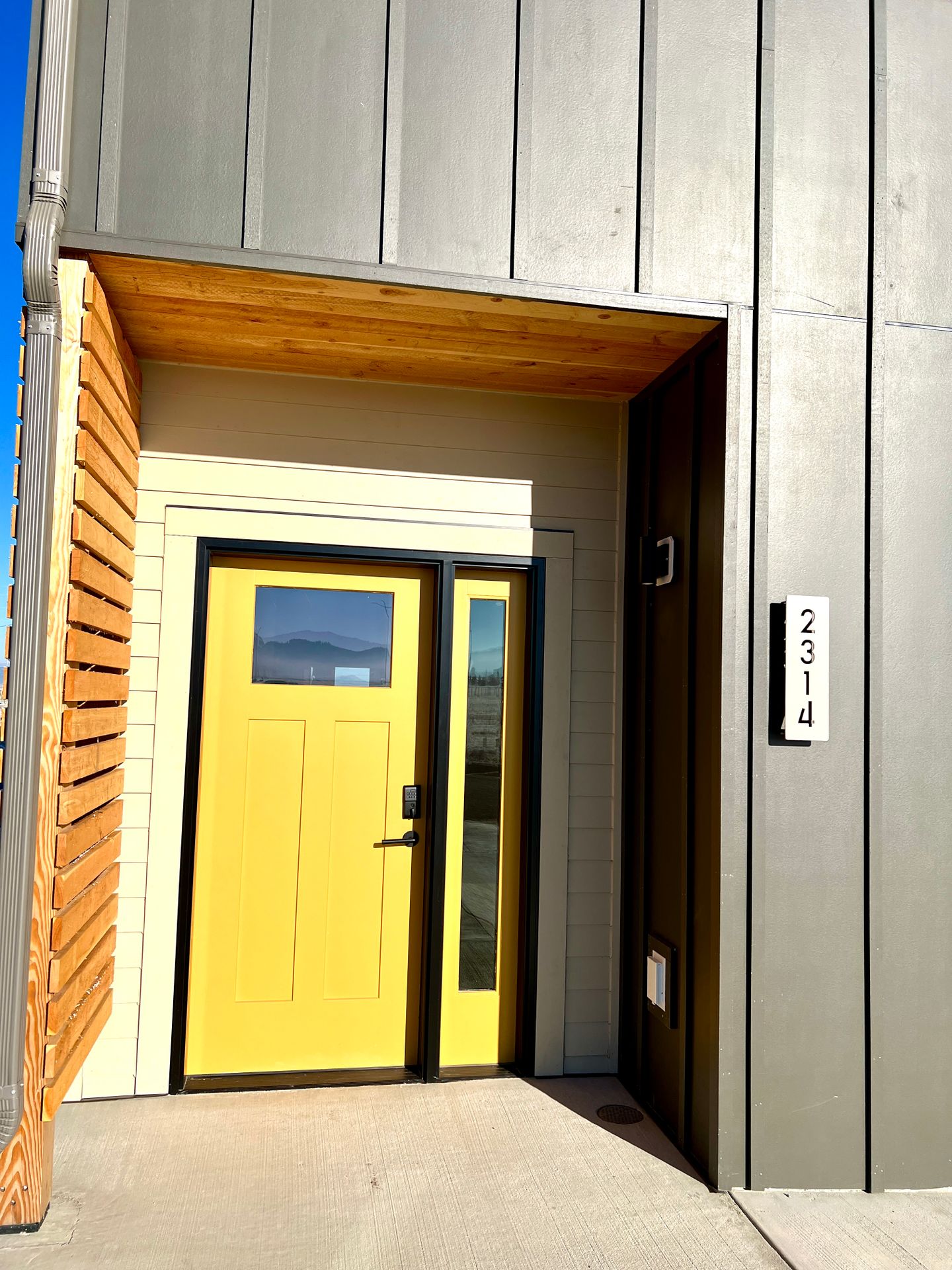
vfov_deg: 67.3
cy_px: 635
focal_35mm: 26
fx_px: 953
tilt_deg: +4.2
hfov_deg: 53.1
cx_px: 476
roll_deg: -1.1
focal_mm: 5.7
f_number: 1.5
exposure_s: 1/7463
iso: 50
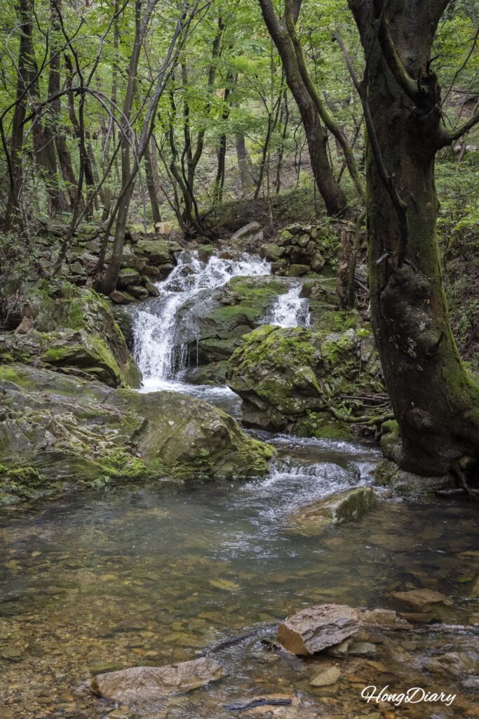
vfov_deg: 42.7
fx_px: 918
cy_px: 360
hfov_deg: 29.3
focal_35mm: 46
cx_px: 240
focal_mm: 46
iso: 8000
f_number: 5.6
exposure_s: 1/800
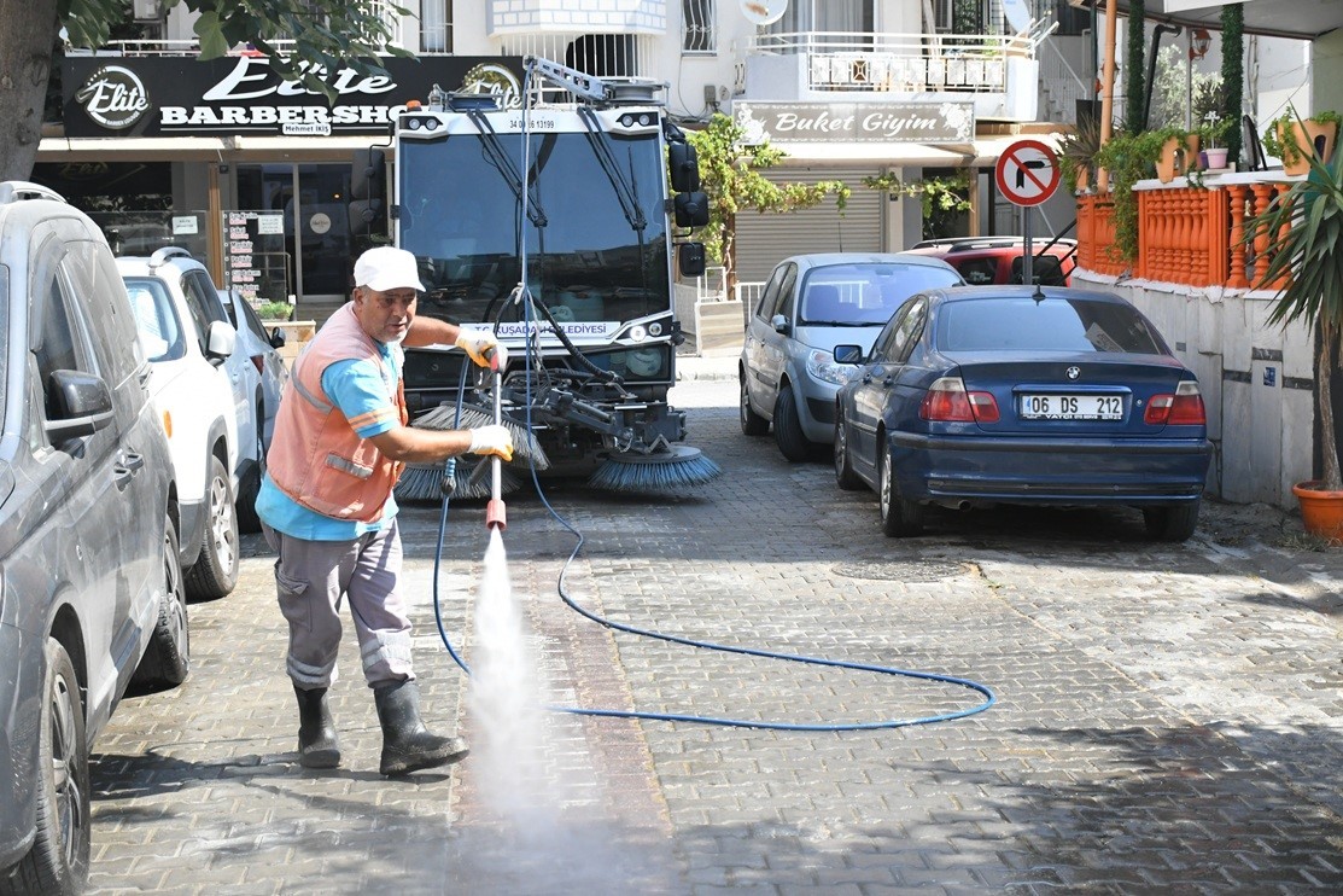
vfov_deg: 26.0
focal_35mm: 52
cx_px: 672
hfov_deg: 38.2
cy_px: 448
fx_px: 1940
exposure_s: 1/4000
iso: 2000
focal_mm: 35
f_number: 4.5
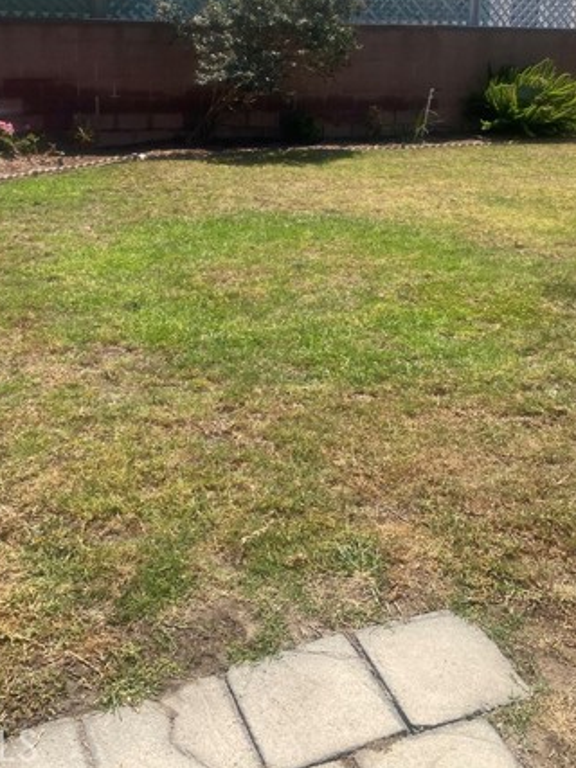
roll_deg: +0.0
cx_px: 236
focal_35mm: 39
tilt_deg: -11.5
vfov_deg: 46.2
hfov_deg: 36.7
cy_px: 196
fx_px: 866
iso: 32
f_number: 1.8
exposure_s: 1/2967
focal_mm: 4.25
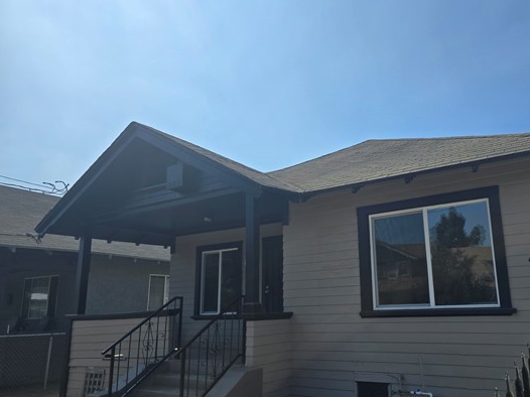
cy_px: 219
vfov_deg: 49.6
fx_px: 429
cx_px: 319
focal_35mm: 28
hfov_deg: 62.9
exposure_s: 1/895
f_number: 1.7
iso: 12
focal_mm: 6.3
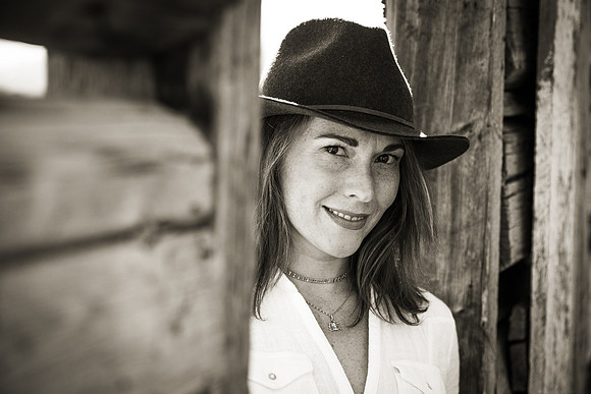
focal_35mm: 98
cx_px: 296
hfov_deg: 20.8
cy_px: 197
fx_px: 1609
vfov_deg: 14.0
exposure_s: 1/1000
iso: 400
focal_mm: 98
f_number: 4
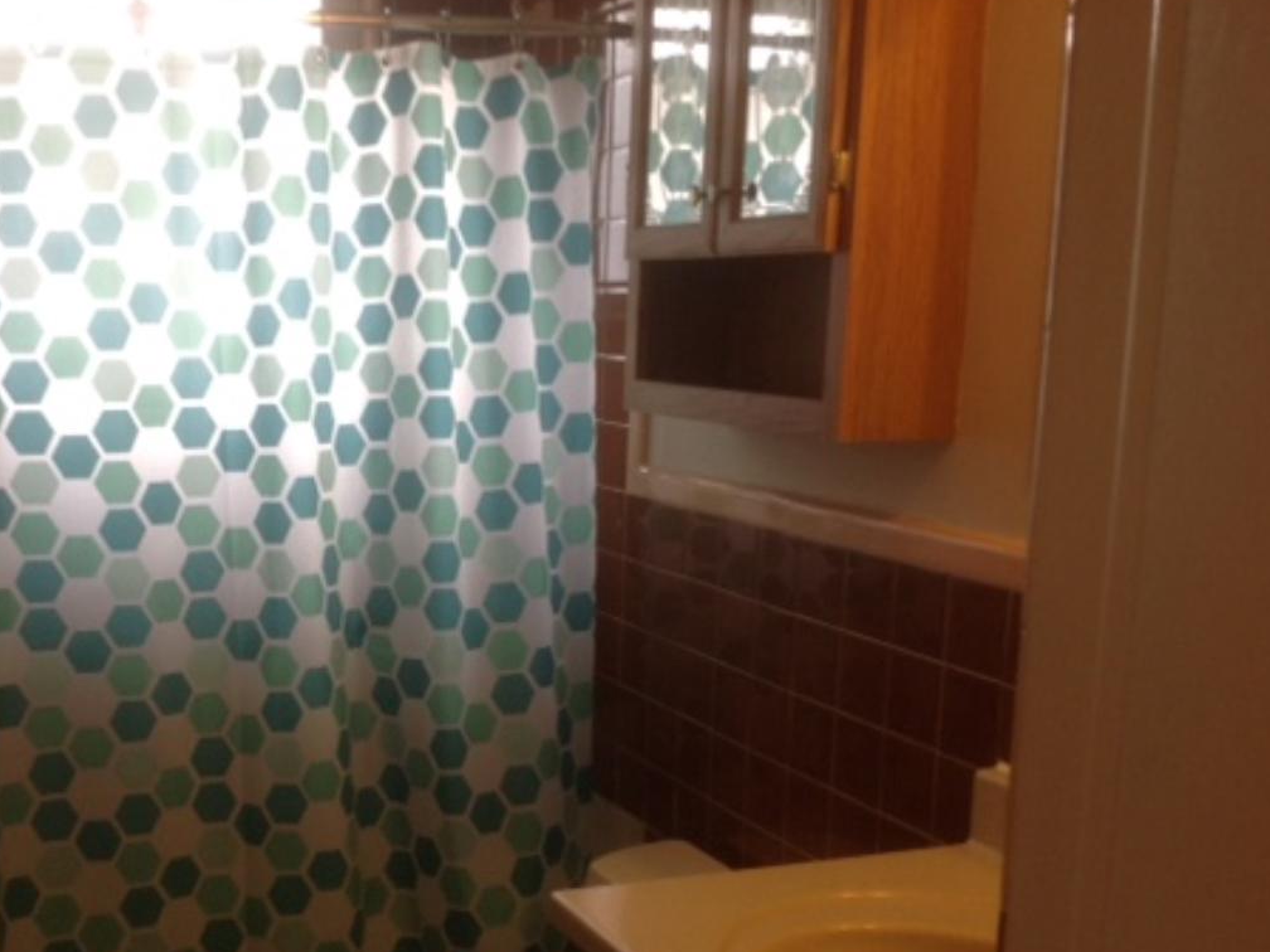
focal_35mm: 50
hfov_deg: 37.7
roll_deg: +0.2
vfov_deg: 28.9
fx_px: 1834
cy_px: 642
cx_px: 399
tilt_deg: -10.8
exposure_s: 1/20
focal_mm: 4.28
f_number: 2.4
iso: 50
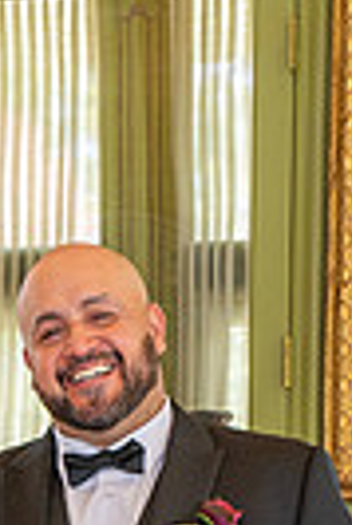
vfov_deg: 15.4
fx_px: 1785
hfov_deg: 11.2
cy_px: 793
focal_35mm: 122
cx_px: 54
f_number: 4.5
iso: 500
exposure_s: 1/200
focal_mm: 24
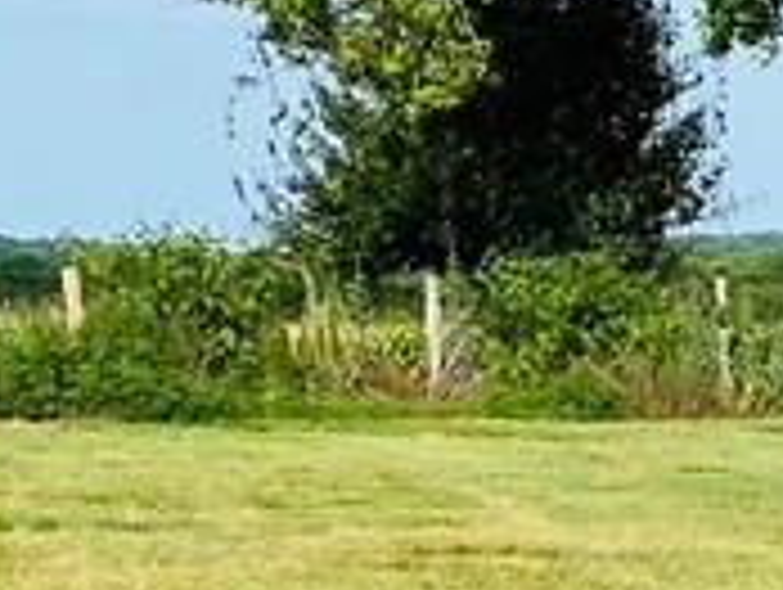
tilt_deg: -5.0
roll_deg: +1.4
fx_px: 3466
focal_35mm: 153
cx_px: 1886
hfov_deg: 10.9
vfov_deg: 9.6
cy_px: 617
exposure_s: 1/2358
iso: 32
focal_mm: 4.25
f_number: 1.8
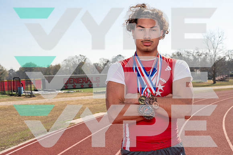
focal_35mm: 48
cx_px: 116
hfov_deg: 41.1
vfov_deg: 28.1
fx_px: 311
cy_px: 78
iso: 125
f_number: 9
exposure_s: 1/200
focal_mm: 48
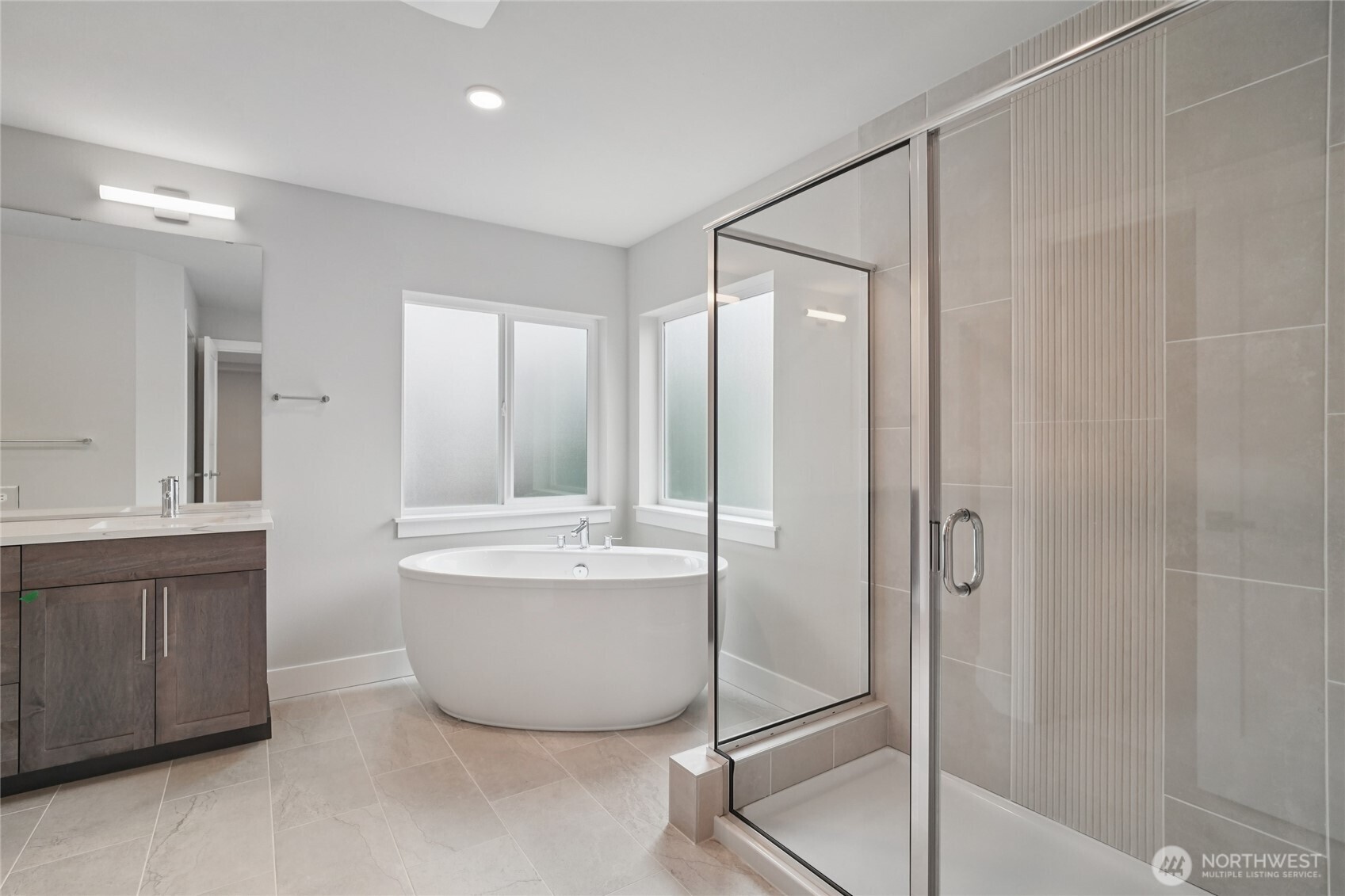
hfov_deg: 96.7
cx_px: 672
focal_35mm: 16
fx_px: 598
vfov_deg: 73.7
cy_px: 448
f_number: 8
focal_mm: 16
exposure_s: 1/160
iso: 1600
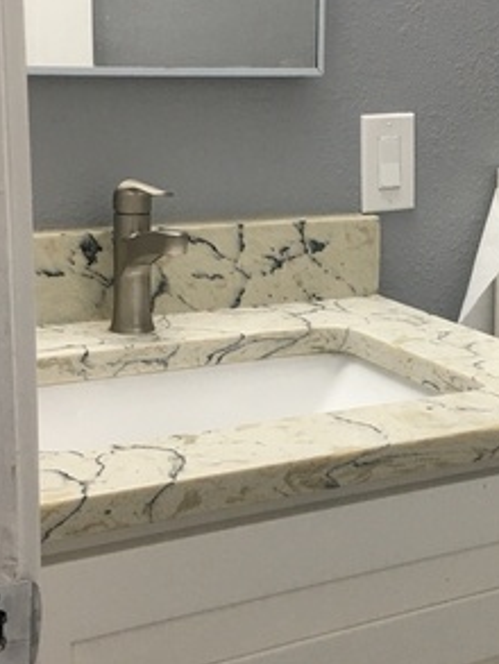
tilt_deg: -10.0
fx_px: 1268
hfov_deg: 21.9
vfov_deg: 29.4
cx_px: 408
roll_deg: -1.8
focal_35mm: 66
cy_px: 298
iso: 40
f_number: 2.2
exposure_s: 1/30
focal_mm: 4.15
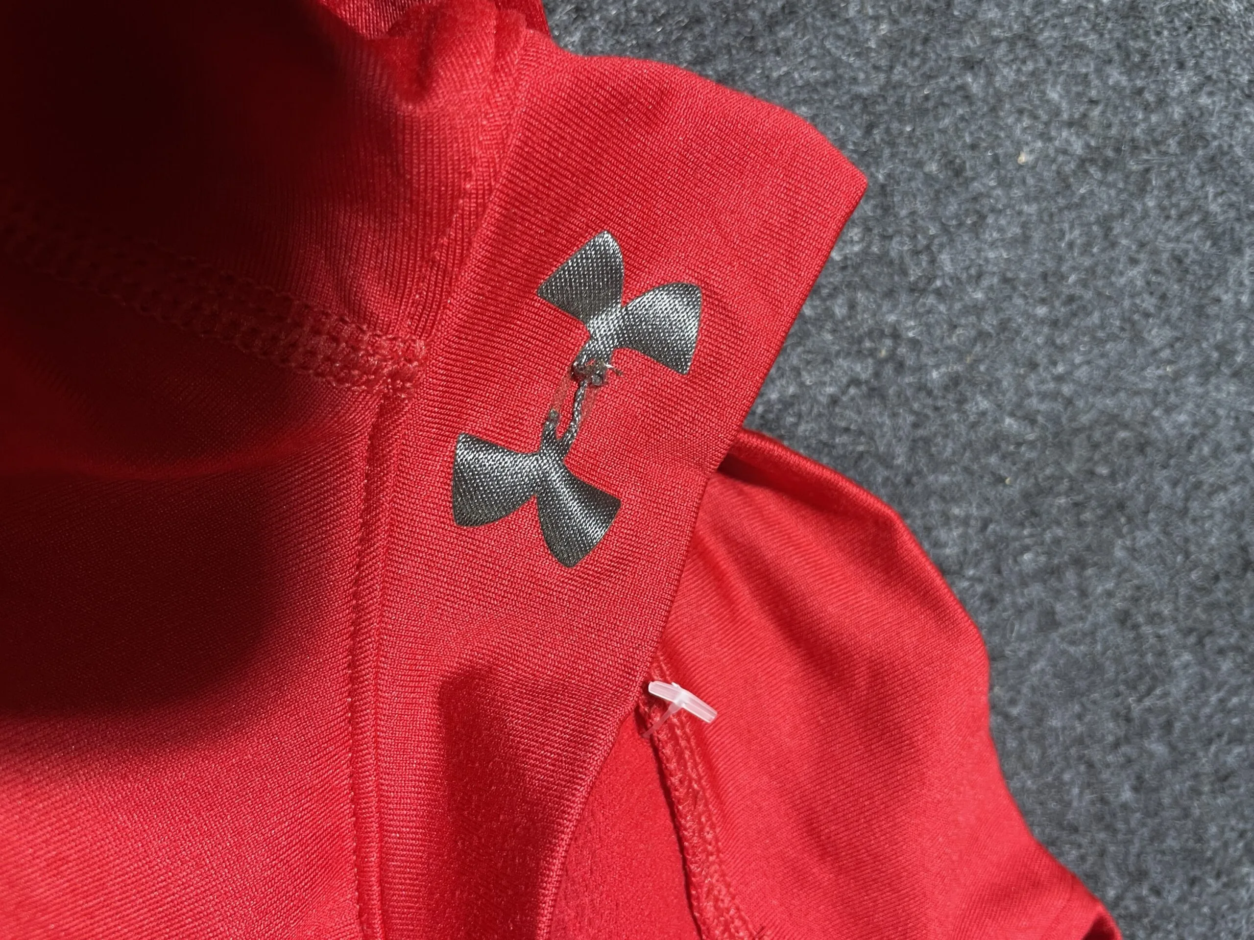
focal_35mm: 26
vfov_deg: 53.1
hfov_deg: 67.3
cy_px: 470
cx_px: 627
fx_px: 942
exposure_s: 1/50
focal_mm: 4.2
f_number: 1.6
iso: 125
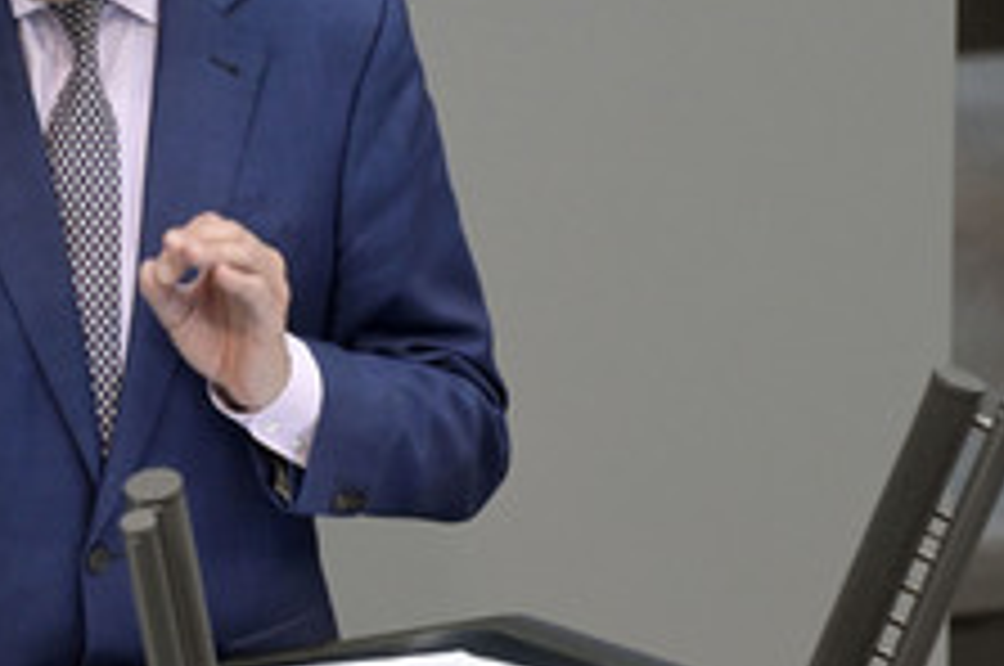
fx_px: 21443
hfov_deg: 2.7
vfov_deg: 1.8
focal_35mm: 770
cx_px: 25
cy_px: 225
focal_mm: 380
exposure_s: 1/400
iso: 10000
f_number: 5.6
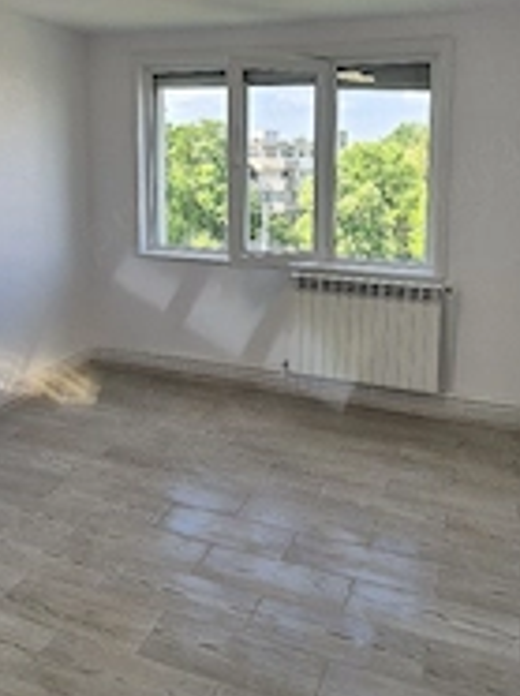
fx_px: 562
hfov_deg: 49.6
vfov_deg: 61.3
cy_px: 210
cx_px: 273
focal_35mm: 28
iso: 50
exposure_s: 1/204
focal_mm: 2.2
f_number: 2.2
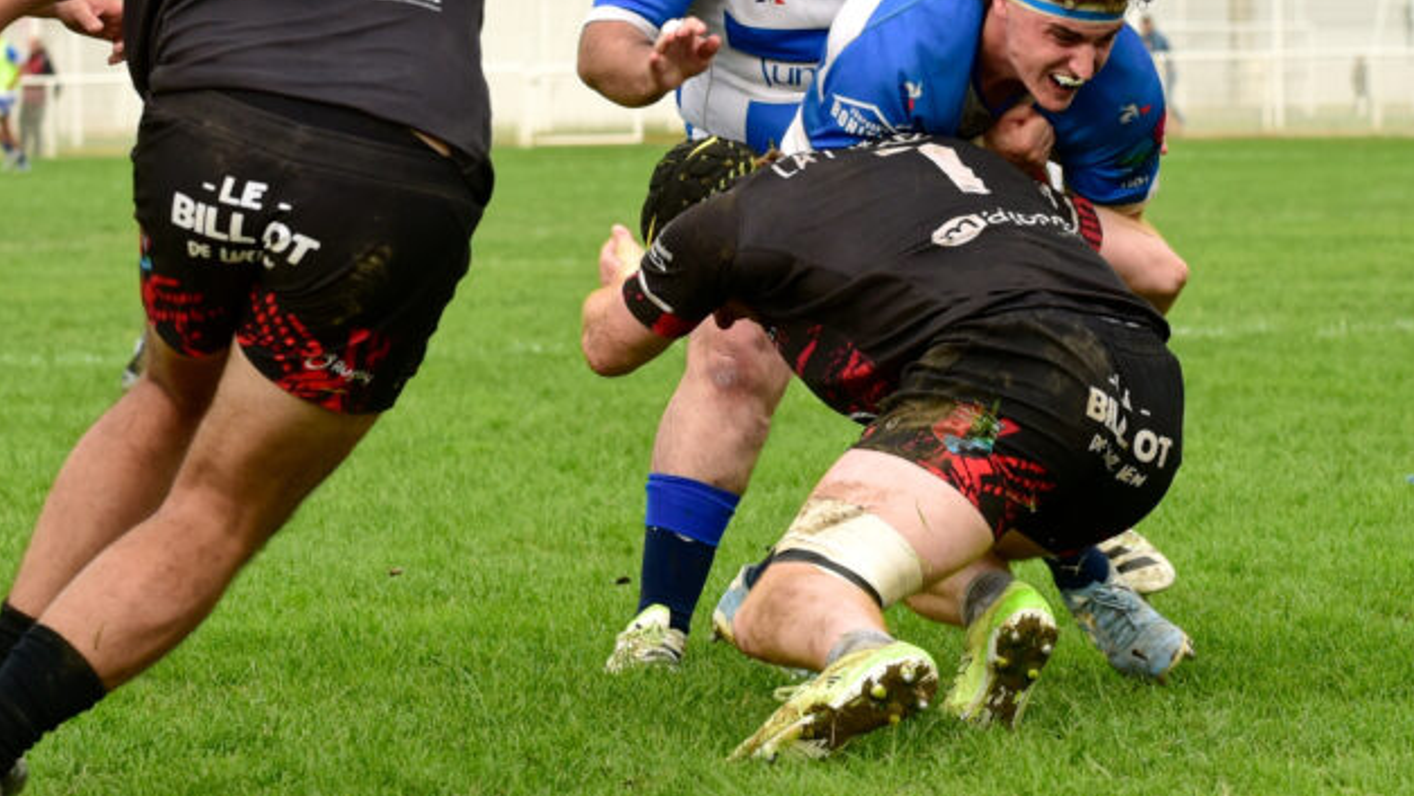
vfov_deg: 9.5
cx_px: 771
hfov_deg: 16.9
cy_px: 205
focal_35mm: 127
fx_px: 4763
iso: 500
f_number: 5
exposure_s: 1/1000
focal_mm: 95
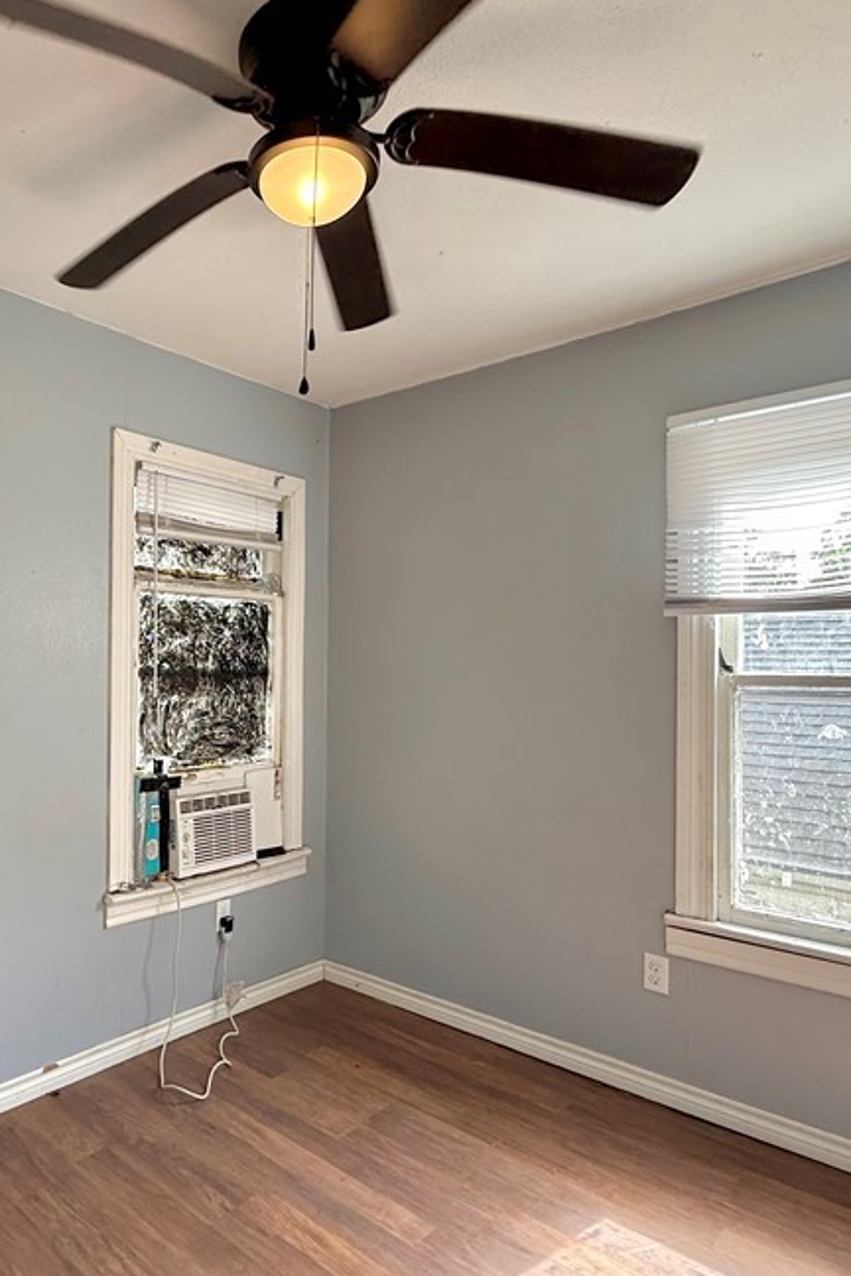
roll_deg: -1.2
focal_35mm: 23
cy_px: 648
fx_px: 815
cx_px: 201
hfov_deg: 52.4
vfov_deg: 76.1
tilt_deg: +1.1
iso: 125
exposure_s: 1/120
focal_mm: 2.22
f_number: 2.2
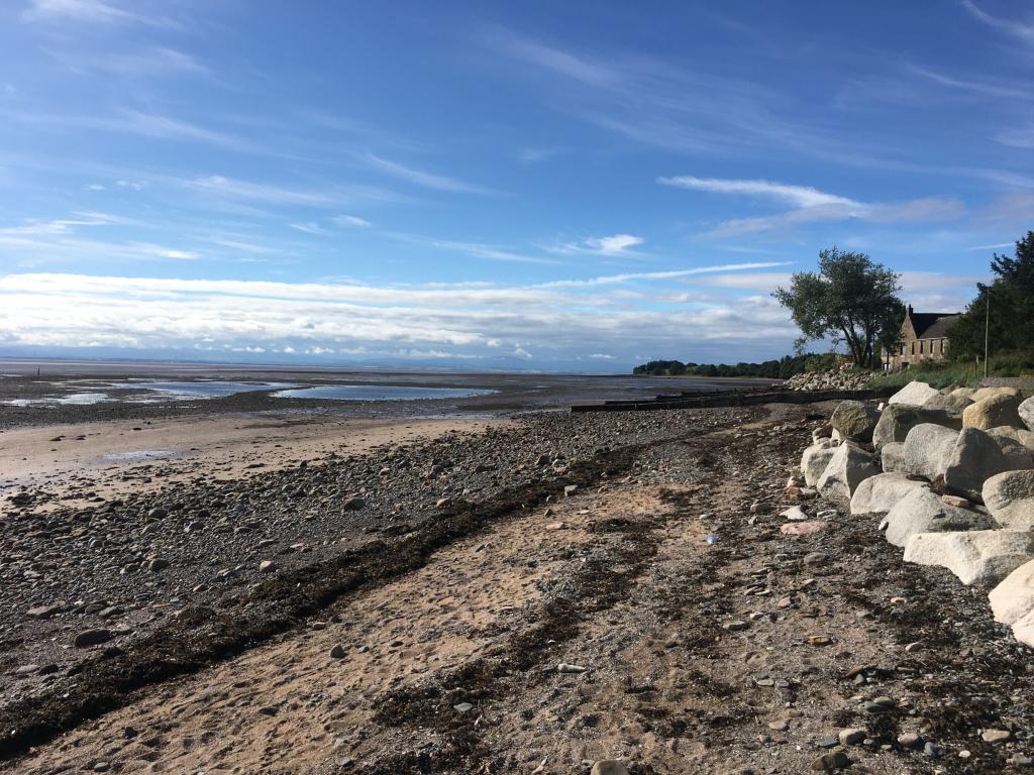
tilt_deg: +0.3
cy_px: 388
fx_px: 866
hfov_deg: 61.7
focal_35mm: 29
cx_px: 517
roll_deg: -2.7
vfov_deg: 48.2
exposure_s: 1/2653
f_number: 2.2
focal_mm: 4.15
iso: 25
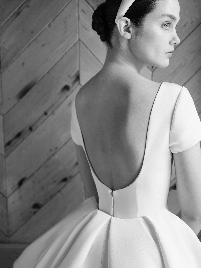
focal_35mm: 50
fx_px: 387
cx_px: 100
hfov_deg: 29.1
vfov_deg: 38.2
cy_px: 134
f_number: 3.6
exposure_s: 1/200
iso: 800
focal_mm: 63
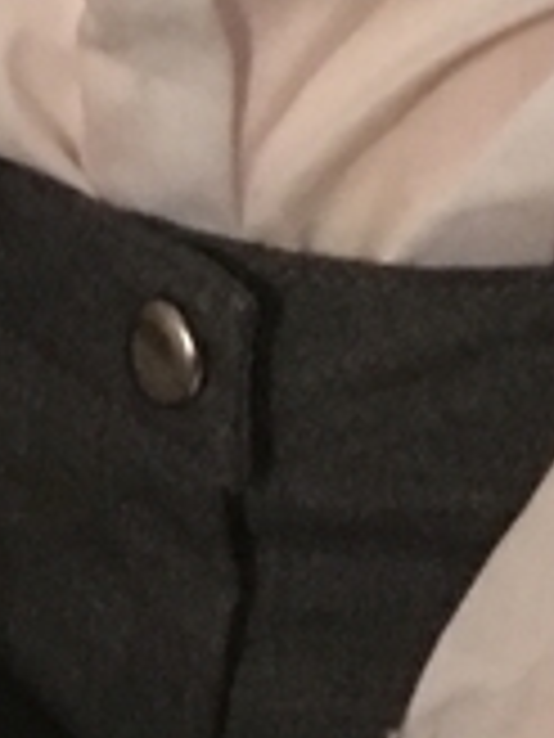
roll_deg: +0.5
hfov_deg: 8.2
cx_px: 559
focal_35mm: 181
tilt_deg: -18.7
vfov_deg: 9.4
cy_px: -1202
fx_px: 3862
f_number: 2.2
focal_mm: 4.15
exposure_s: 1/4
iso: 160
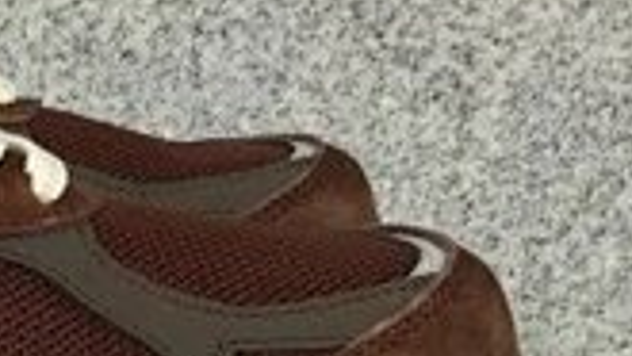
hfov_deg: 15.1
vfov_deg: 9.0
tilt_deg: -18.3
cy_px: 570
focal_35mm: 131
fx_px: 2196
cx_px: -345
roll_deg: +0.0
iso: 25
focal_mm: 3.3
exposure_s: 1/105
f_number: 2.4
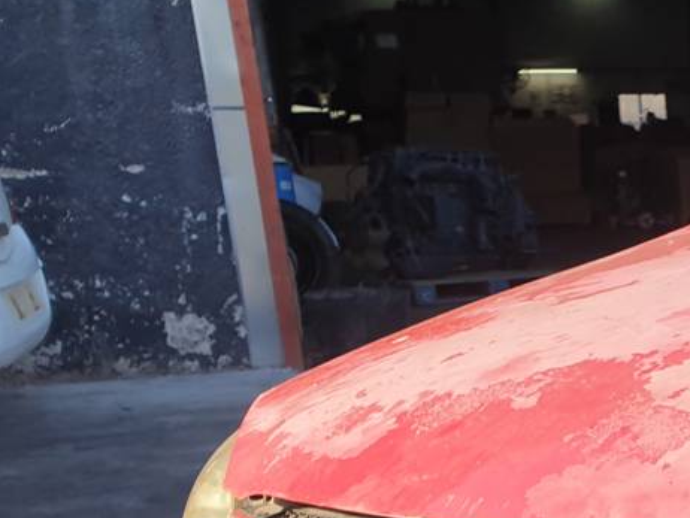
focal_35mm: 81
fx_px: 1615
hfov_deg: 20.9
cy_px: 646
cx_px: 1002
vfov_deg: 17.3
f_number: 2.4
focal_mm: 4.3
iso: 50
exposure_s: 1/406
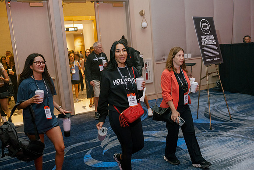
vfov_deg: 37.9
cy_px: 85
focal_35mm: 35
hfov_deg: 54.4
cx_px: 127
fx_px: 247
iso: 1250
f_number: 4
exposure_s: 1/160
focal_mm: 35
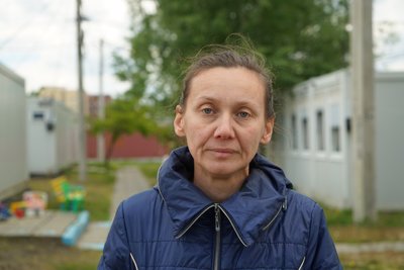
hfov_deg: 34.5
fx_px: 651
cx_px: 202
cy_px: 135
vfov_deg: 23.4
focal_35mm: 58
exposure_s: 1/320
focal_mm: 58
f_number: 5
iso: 100
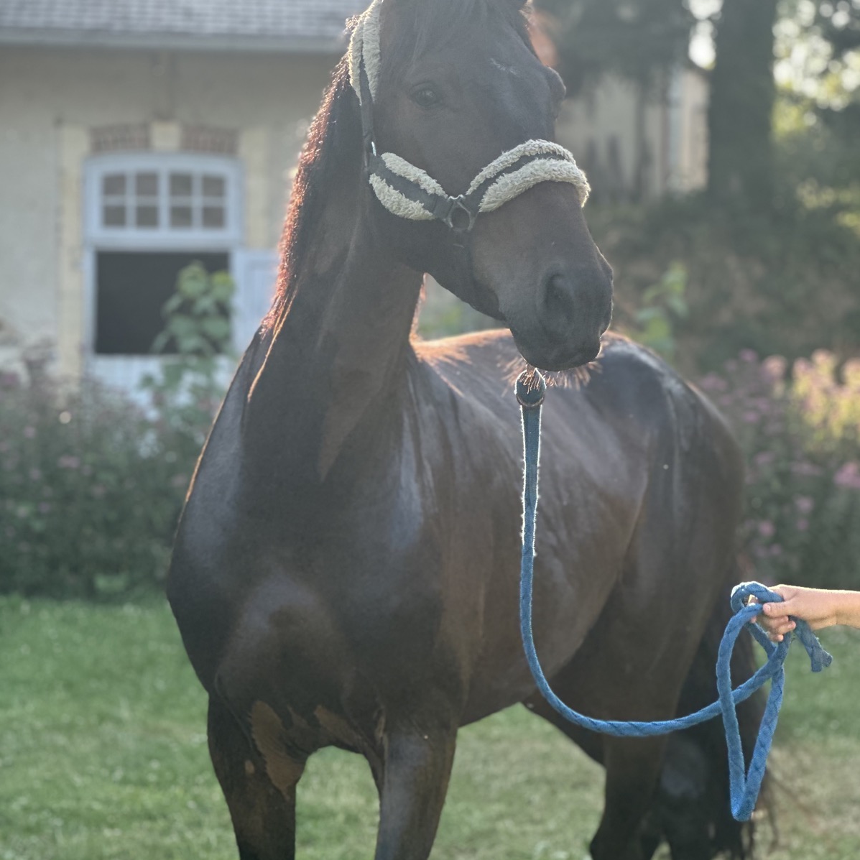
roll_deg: -0.7
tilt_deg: +0.6
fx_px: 2558
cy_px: 391
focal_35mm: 91
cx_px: 430
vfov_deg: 19.1
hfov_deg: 19.1
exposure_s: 1/121
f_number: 2.8
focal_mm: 9
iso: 64
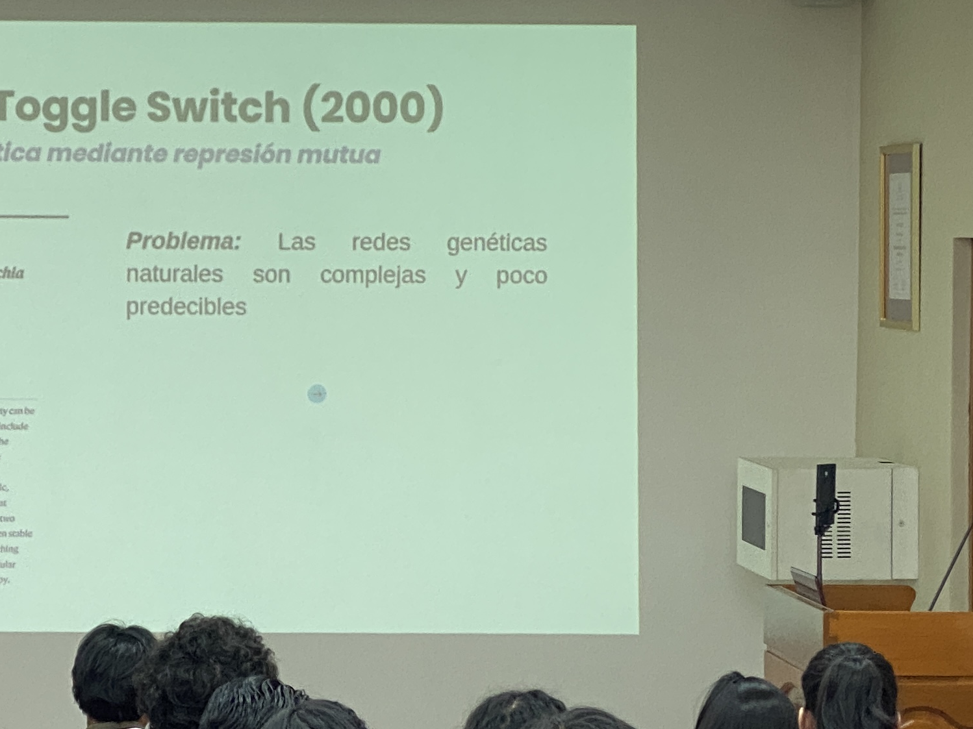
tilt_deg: -0.9
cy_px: 303
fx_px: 3935
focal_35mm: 140
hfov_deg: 14.0
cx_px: 175
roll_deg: -0.4
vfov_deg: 10.6
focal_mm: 6
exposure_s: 1/60
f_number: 2
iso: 80
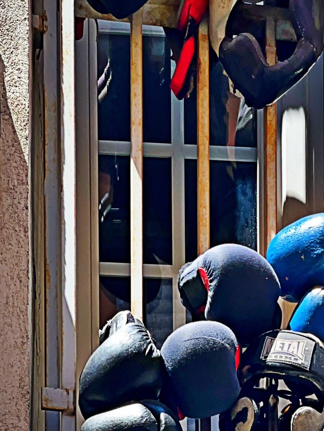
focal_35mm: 163
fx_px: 2034
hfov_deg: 9.0
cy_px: 82
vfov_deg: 12.1
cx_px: 339
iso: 32
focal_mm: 9
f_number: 2.8
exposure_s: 1/358
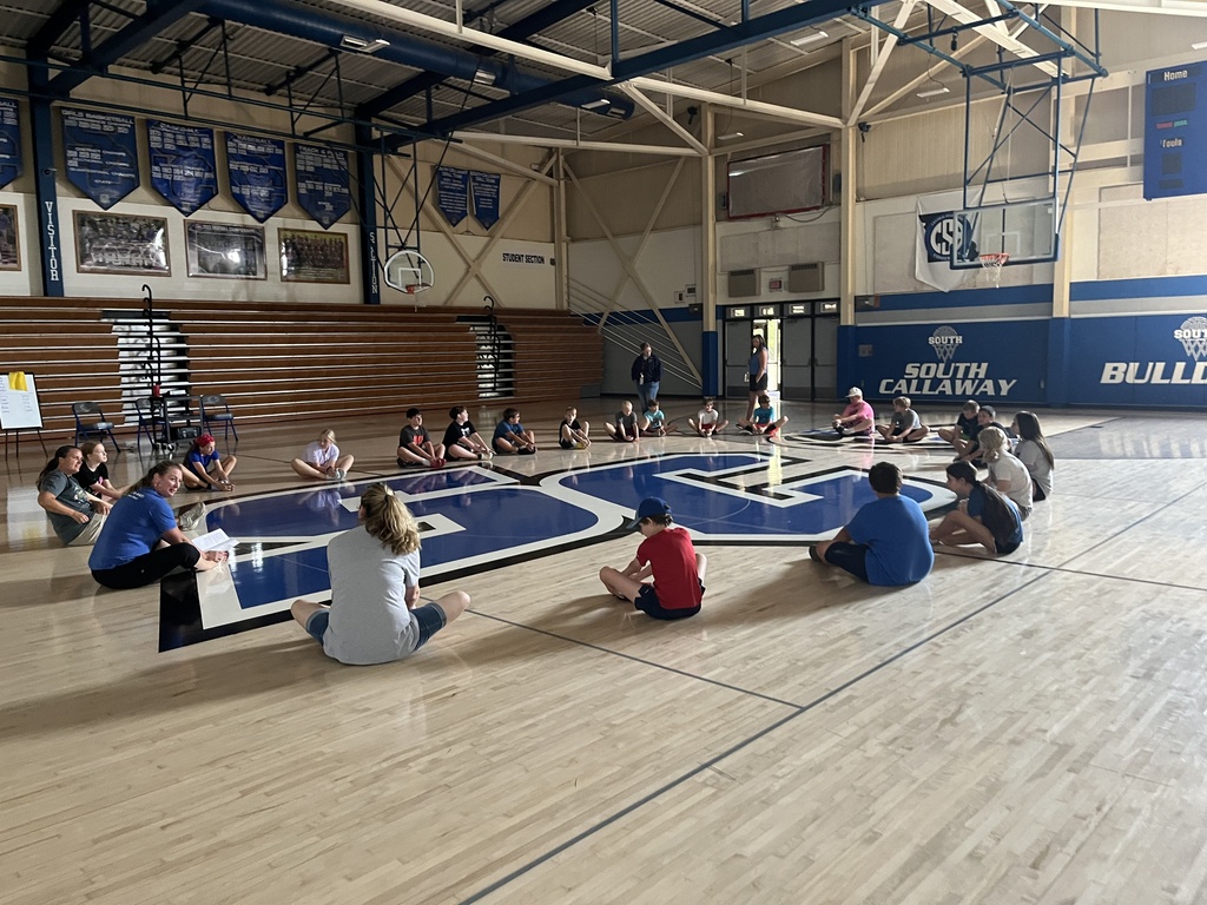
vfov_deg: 53.1
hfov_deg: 67.3
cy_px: 452
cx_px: 604
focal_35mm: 26
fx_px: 907
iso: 400
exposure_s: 1/60
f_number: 1.6
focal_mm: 5.1
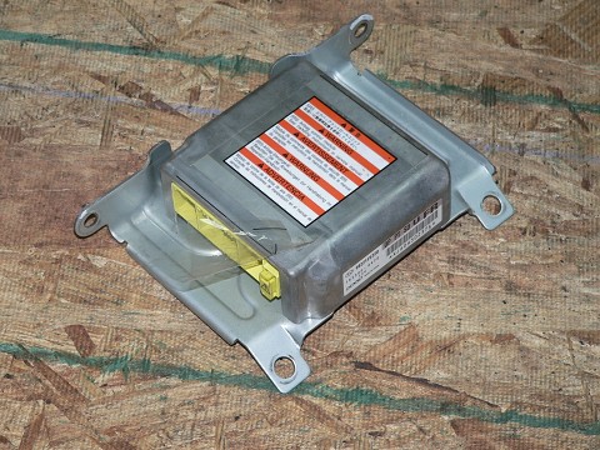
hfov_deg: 18.9
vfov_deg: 14.2
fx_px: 1803
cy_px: 225
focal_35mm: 104
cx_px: 300
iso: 100
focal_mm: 17.3
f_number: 2.8
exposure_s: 1/60
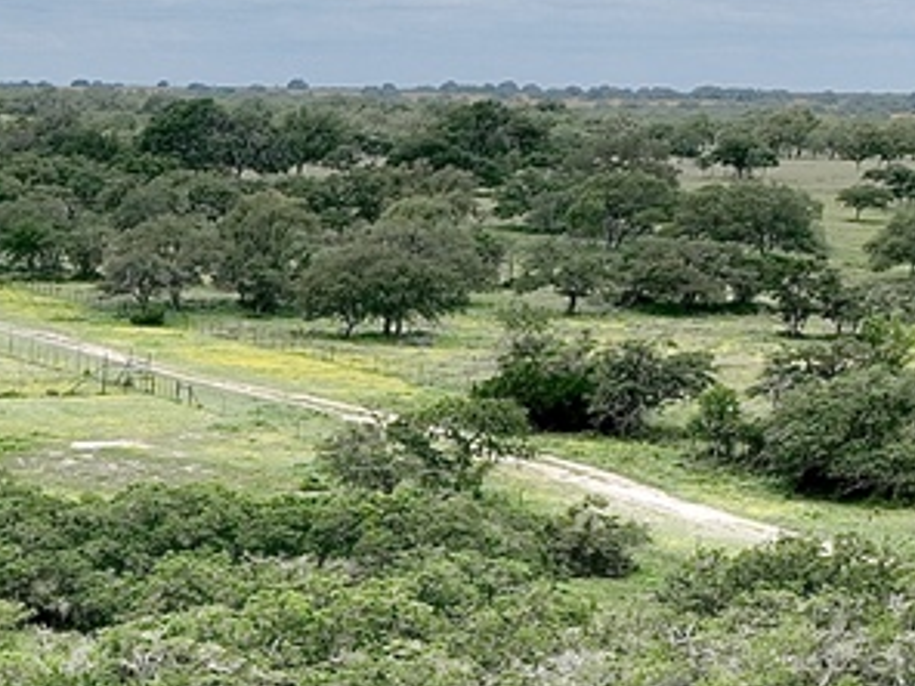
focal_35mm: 117
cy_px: 834
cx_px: -638
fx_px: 3093
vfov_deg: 12.4
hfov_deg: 15.0
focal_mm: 12.29
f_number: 2.8
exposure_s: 1/2000
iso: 100
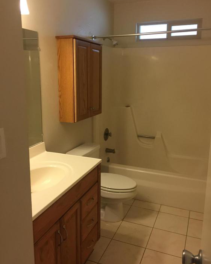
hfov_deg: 47.1
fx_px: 242
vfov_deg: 57.1
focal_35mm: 31
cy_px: 121
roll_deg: -0.3
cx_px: 108
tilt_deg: -12.7
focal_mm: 4.15
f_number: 2.2
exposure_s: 1/30
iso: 80
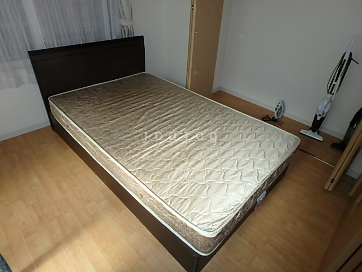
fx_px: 220
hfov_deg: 79.0
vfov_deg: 63.4
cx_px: 181
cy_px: 136
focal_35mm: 21
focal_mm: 3.7
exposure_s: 1/320
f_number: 3.5
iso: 125
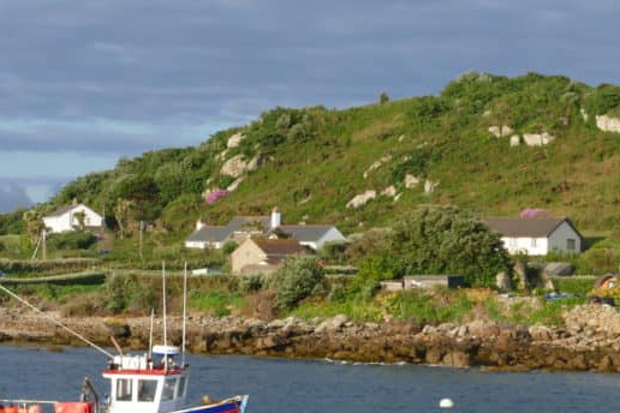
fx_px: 2359
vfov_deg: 10.0
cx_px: 431
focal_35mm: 137
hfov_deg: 14.9
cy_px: 199
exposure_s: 1/160
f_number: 8
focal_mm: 24.99
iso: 125
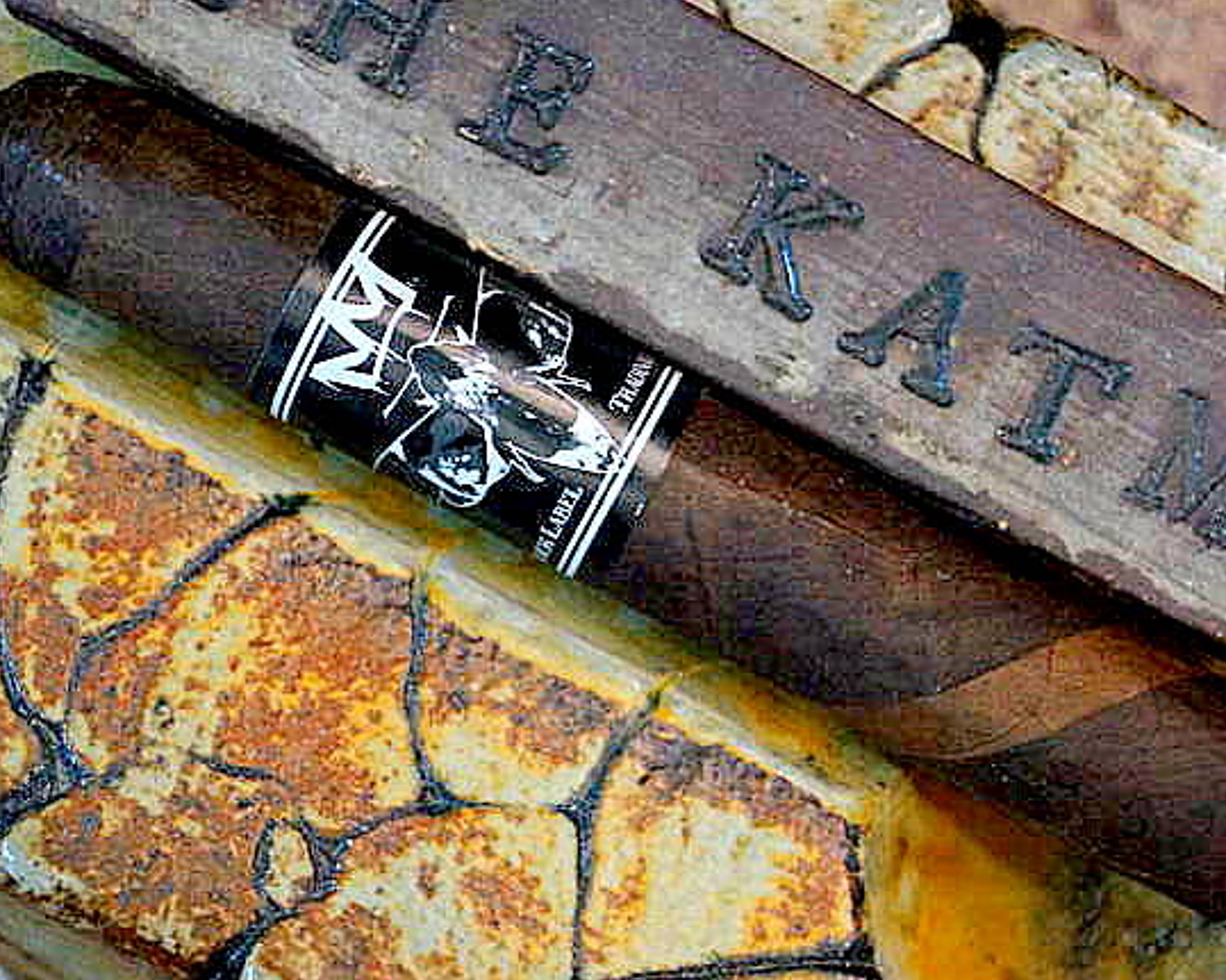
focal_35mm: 108
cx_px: 735
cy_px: 548
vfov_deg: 14.3
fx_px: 3905
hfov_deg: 17.8
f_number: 5.6
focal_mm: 55
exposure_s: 1/40
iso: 3200
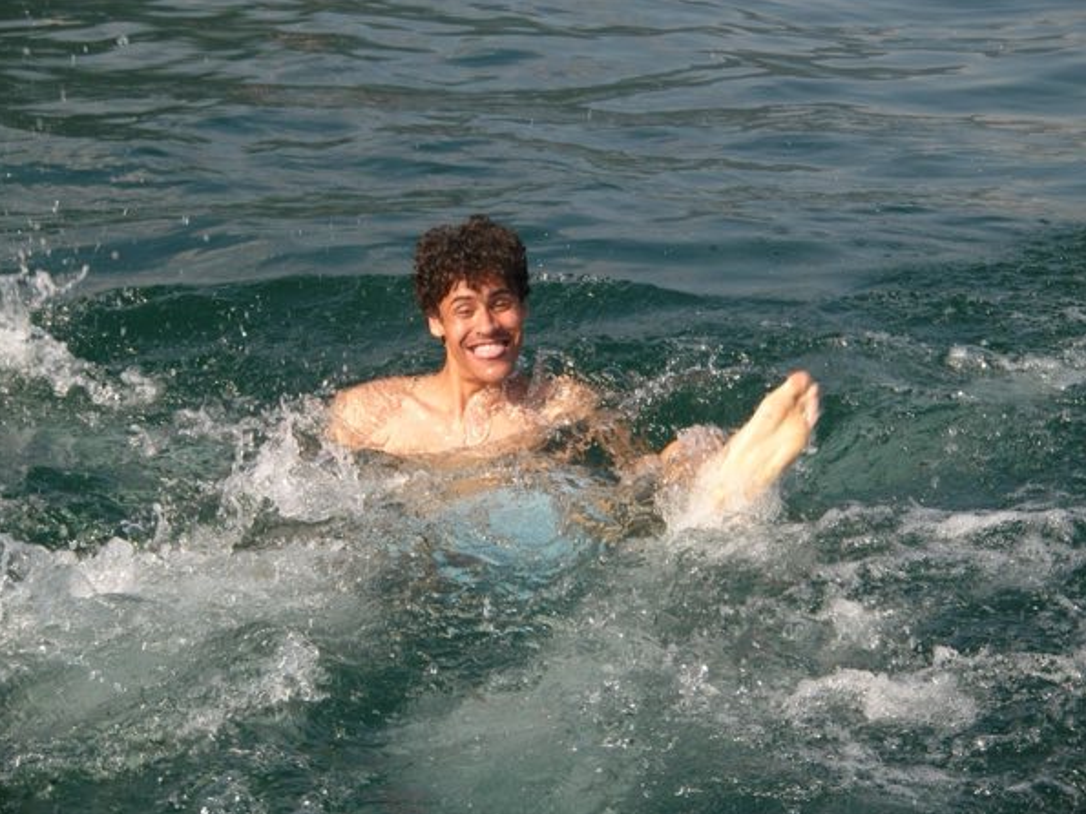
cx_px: 540
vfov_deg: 11.9
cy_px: 406
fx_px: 3921
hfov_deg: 15.8
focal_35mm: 125
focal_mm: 20.4
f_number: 5.1
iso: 50
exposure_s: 1/299
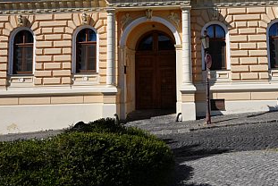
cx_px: 175
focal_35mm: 36
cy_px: 51
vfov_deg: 36.3
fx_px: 278
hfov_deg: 52.5
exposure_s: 1/500
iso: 100
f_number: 8
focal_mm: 14
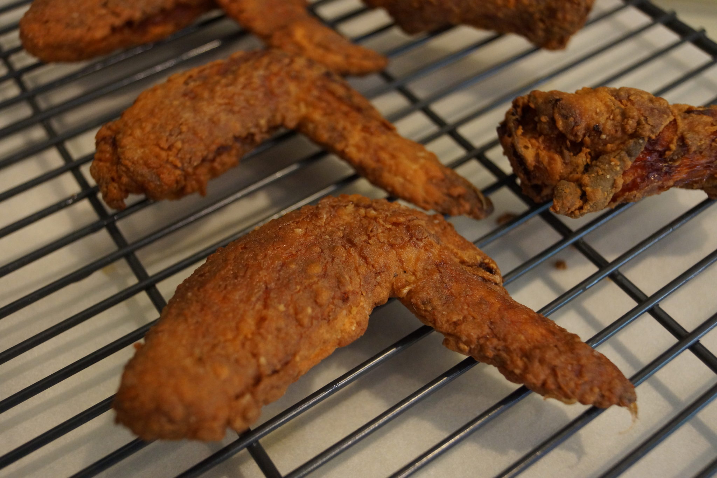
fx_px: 777
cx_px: 358
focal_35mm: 39
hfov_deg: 49.6
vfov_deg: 34.2
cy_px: 239
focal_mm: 26
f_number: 4.5
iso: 1600
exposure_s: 1/60
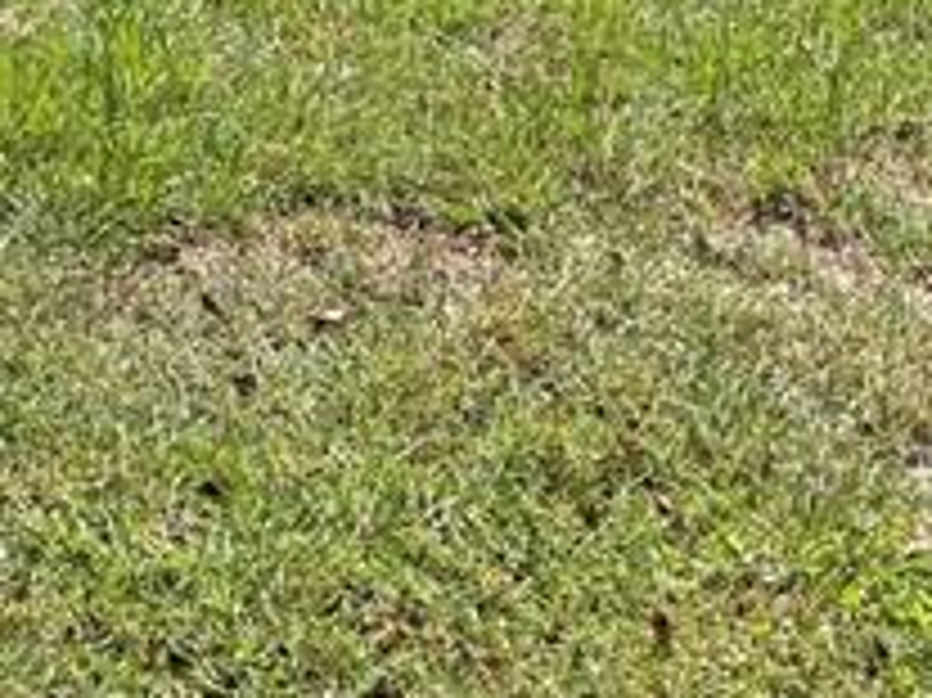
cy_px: -946
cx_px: 140
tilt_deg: -3.9
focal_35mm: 119
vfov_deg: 10.7
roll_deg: -0.4
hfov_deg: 16.4
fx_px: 3202
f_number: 1.78
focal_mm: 6.76
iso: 80
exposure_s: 1/2959
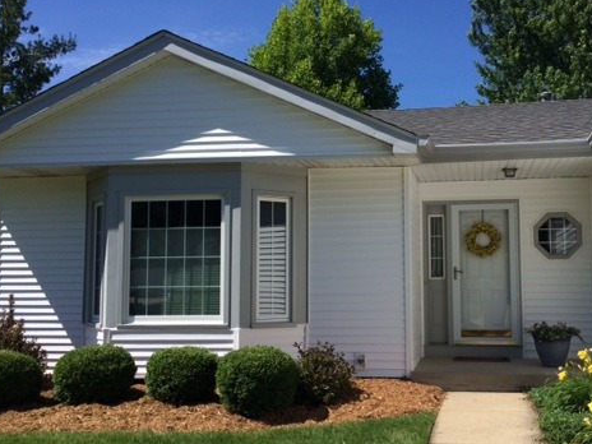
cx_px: 374
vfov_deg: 36.0
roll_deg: -0.3
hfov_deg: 46.3
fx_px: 684
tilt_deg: +6.9
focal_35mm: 40
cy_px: 230
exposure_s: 1/3165
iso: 32
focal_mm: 4.15
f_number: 2.2
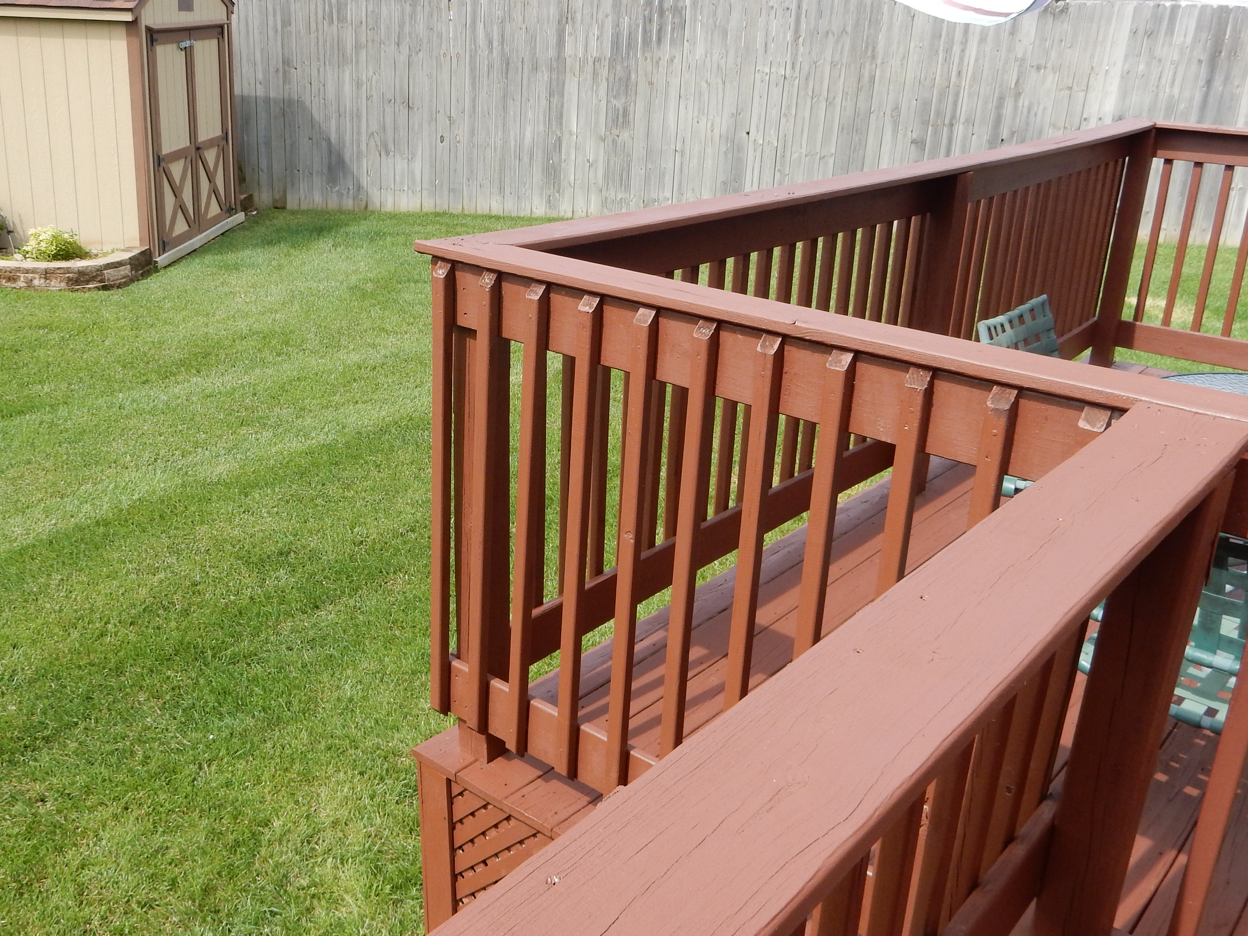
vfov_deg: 42.9
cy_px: 435
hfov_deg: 54.8
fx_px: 1190
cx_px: 484
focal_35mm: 33
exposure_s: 1/640
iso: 125
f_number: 3.7
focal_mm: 4.5
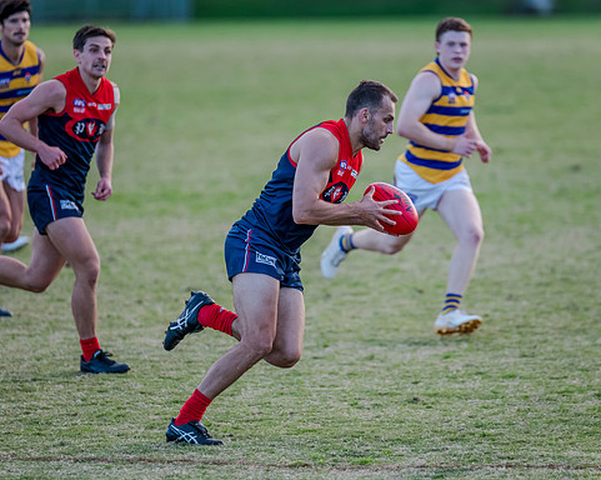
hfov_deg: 5.1
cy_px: 266
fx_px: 6683
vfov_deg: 4.1
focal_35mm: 376
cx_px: 282
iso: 1250
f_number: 3.2
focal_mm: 300
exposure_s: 1/1600
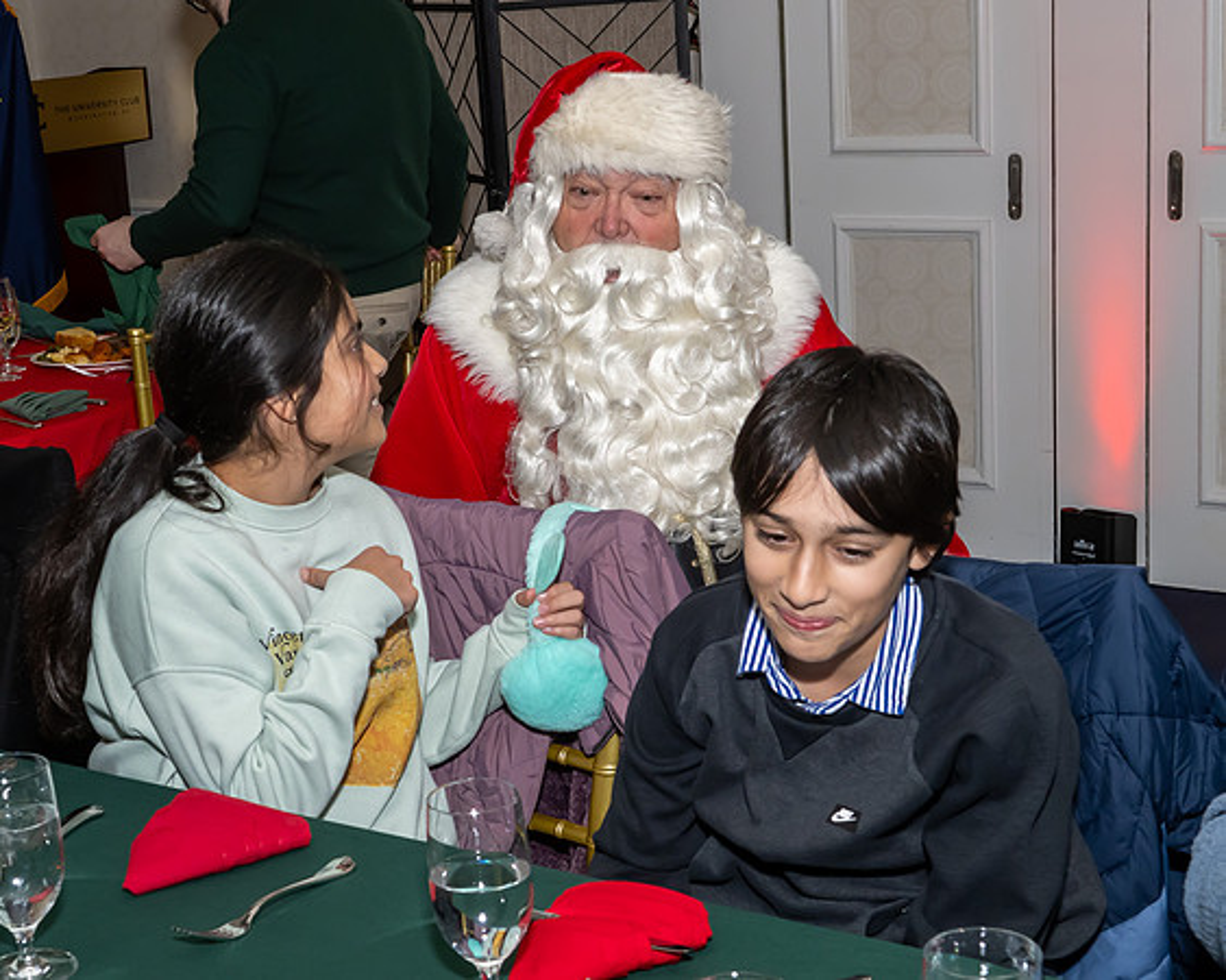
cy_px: 518
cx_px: 550
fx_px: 2128
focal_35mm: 59
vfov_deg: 25.9
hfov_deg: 32.1
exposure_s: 1/250
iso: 640
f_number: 8
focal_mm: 31
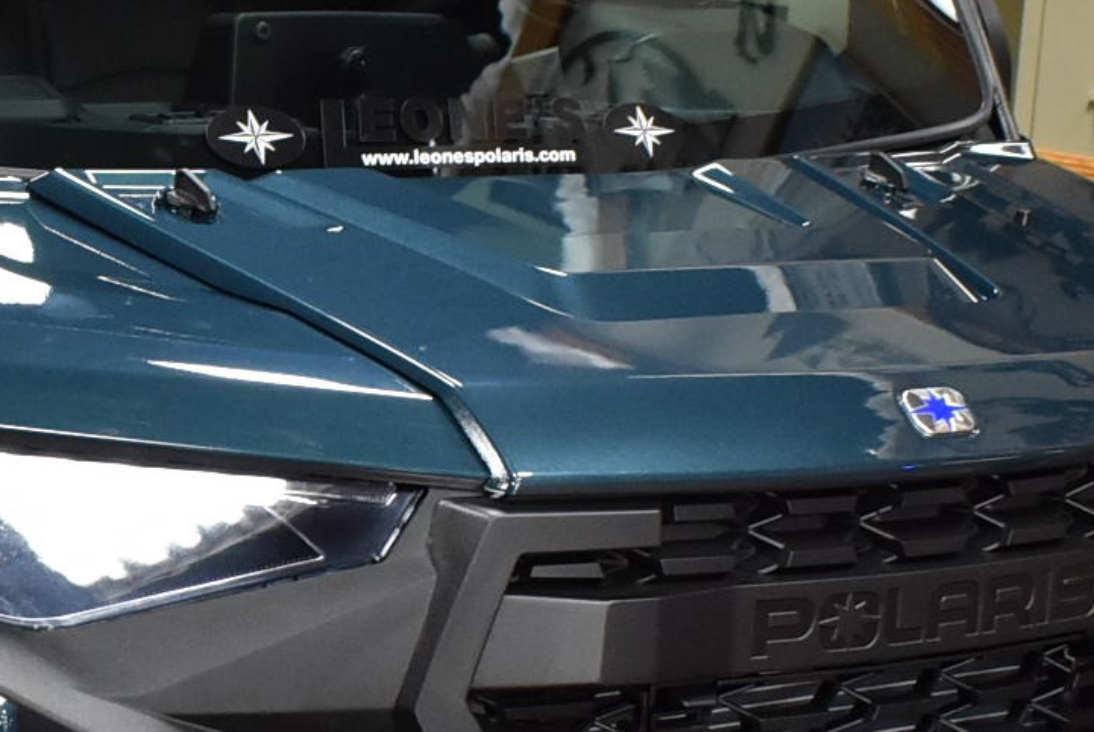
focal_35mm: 112
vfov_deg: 12.2
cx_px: -17
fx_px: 3406
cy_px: 624
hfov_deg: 17.8
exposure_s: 1/125
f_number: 3.5
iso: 1400
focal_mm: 18
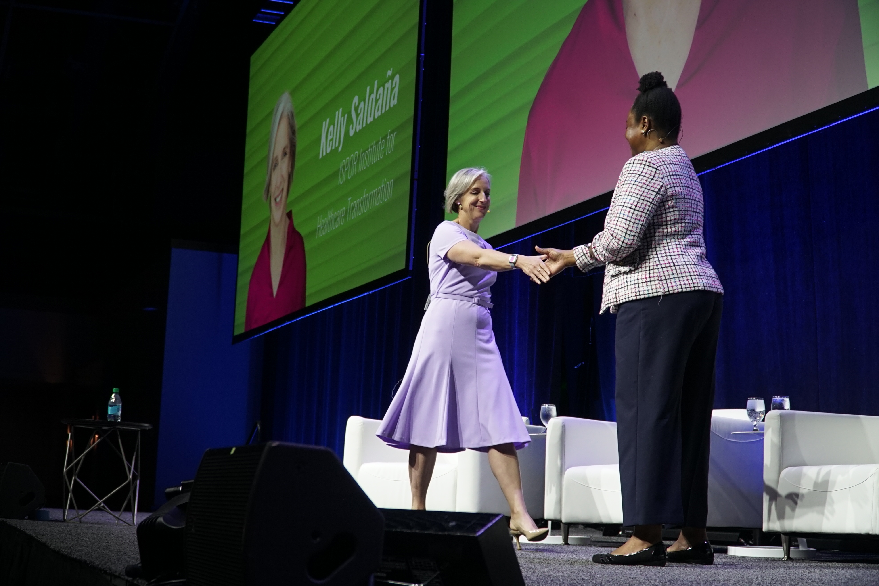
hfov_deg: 40.3
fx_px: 1196
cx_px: 440
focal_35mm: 49
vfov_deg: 27.5
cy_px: 293
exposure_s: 1/125
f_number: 4.5
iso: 800
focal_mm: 33
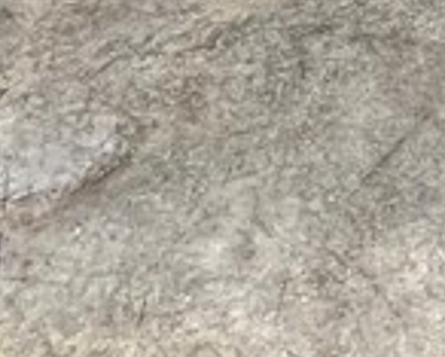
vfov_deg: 11.6
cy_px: -659
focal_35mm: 89
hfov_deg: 20.2
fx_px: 1173
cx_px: 524
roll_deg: -0.8
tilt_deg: -3.2
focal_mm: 1.57
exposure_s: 1/99
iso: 125
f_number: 1.8
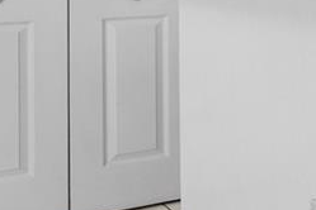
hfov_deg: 14.5
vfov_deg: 14.6
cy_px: -53
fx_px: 790
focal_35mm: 90
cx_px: 765
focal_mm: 14
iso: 100
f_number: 8
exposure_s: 1/3
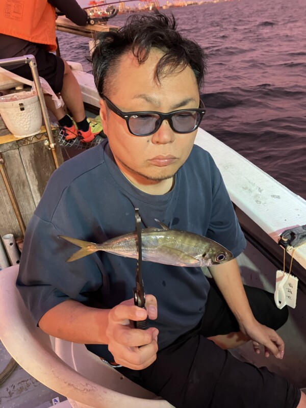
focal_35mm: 28
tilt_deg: -30.1
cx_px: 153
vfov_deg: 63.4
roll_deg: +6.4
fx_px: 330
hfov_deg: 49.7
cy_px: 204
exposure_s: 1/60
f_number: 1.8
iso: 160
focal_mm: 3.99
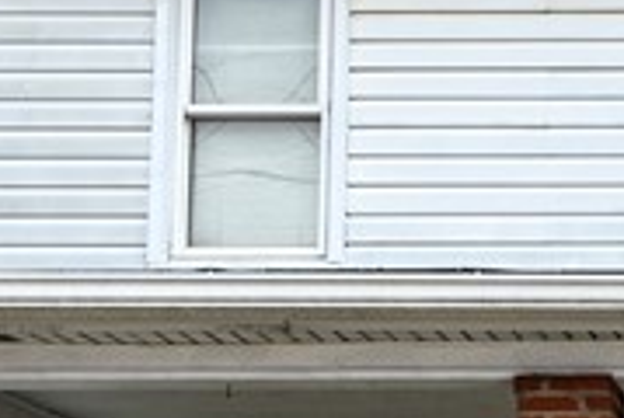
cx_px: 920
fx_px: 1971
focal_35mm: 114
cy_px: 704
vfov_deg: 11.4
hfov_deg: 16.5
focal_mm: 12.5
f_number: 8
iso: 100
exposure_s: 1/100
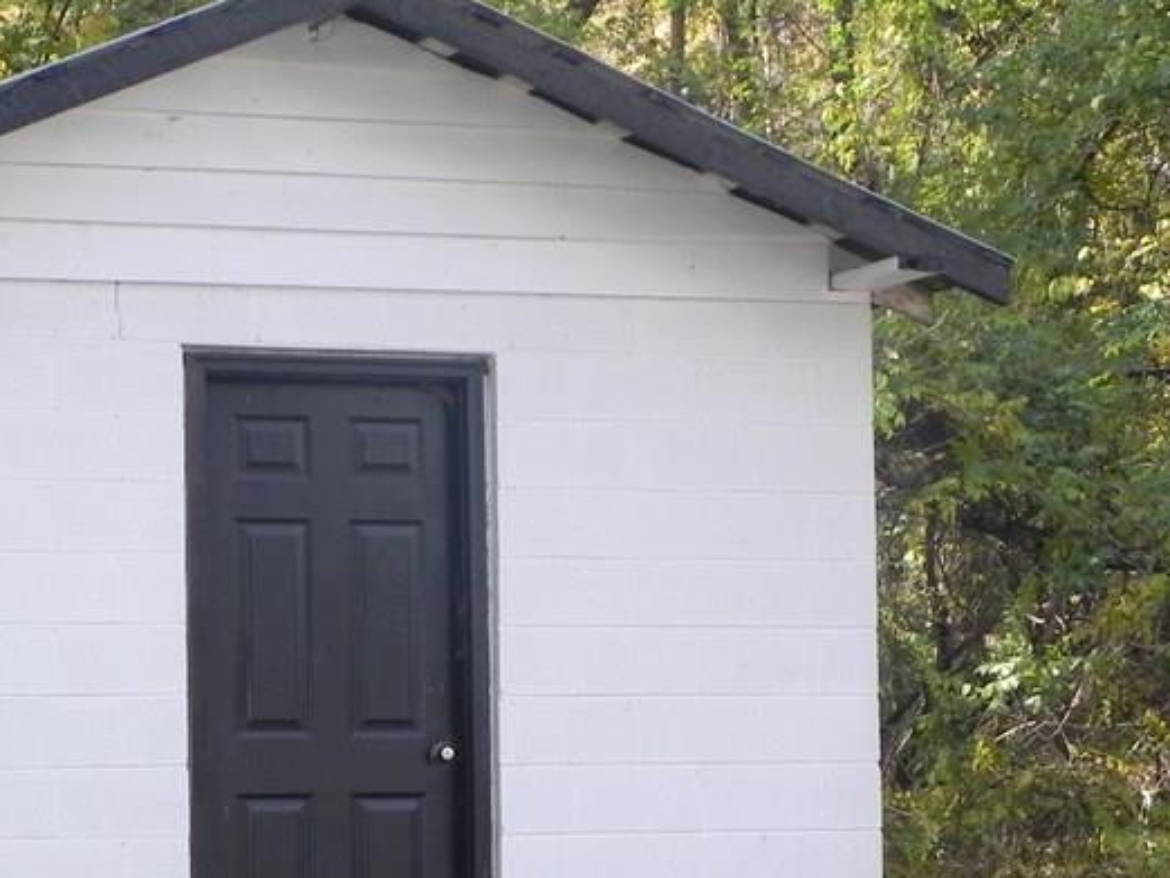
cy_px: 645
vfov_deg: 14.5
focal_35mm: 102
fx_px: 3449
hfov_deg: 19.0
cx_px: 211
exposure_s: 1/155
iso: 224
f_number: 4
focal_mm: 9.2
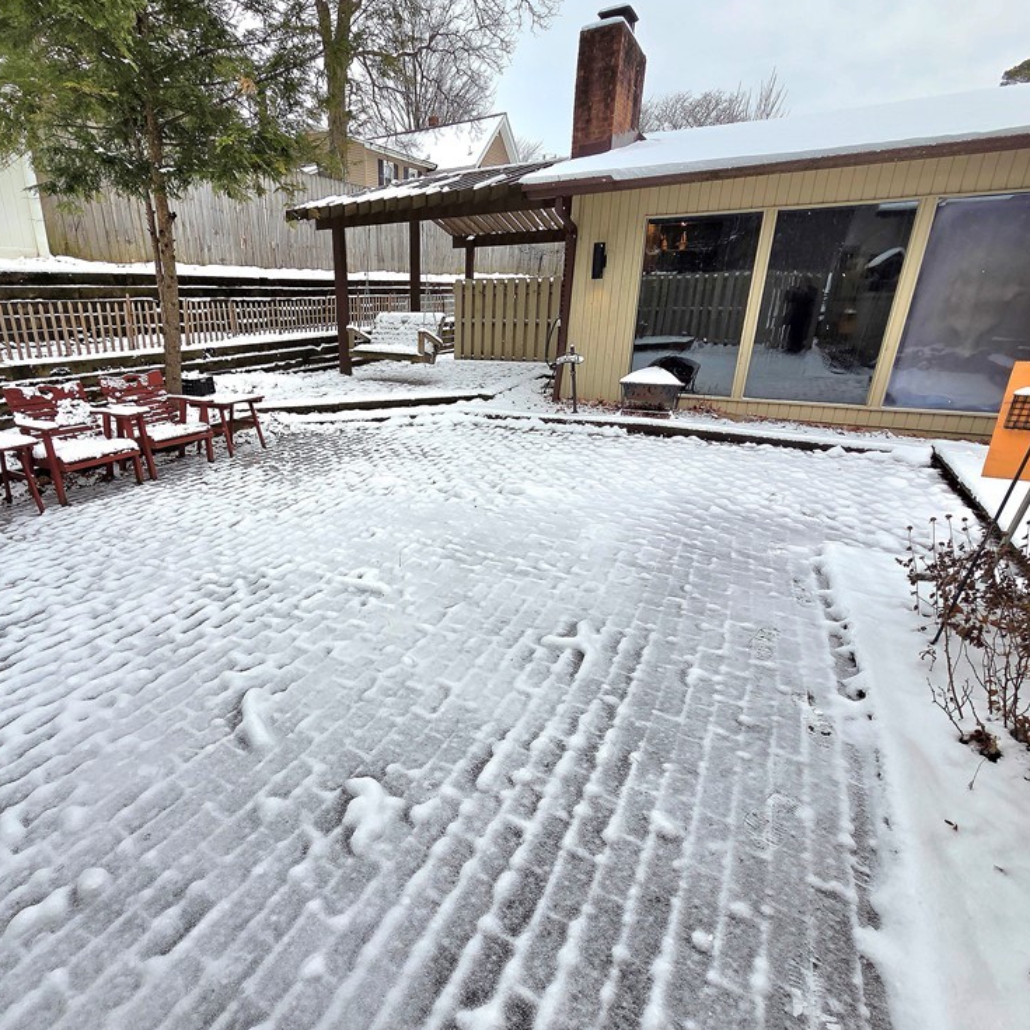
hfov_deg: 86.3
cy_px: 527
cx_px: 409
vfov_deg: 87.4
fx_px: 539
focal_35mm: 16
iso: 50
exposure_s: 1/233
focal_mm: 2.2
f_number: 2.2
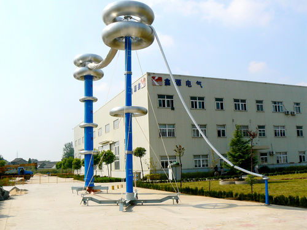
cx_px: 154
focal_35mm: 36
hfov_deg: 51.4
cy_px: 115
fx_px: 319
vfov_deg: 39.7
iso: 80
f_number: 8
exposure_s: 1/400
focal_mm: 6
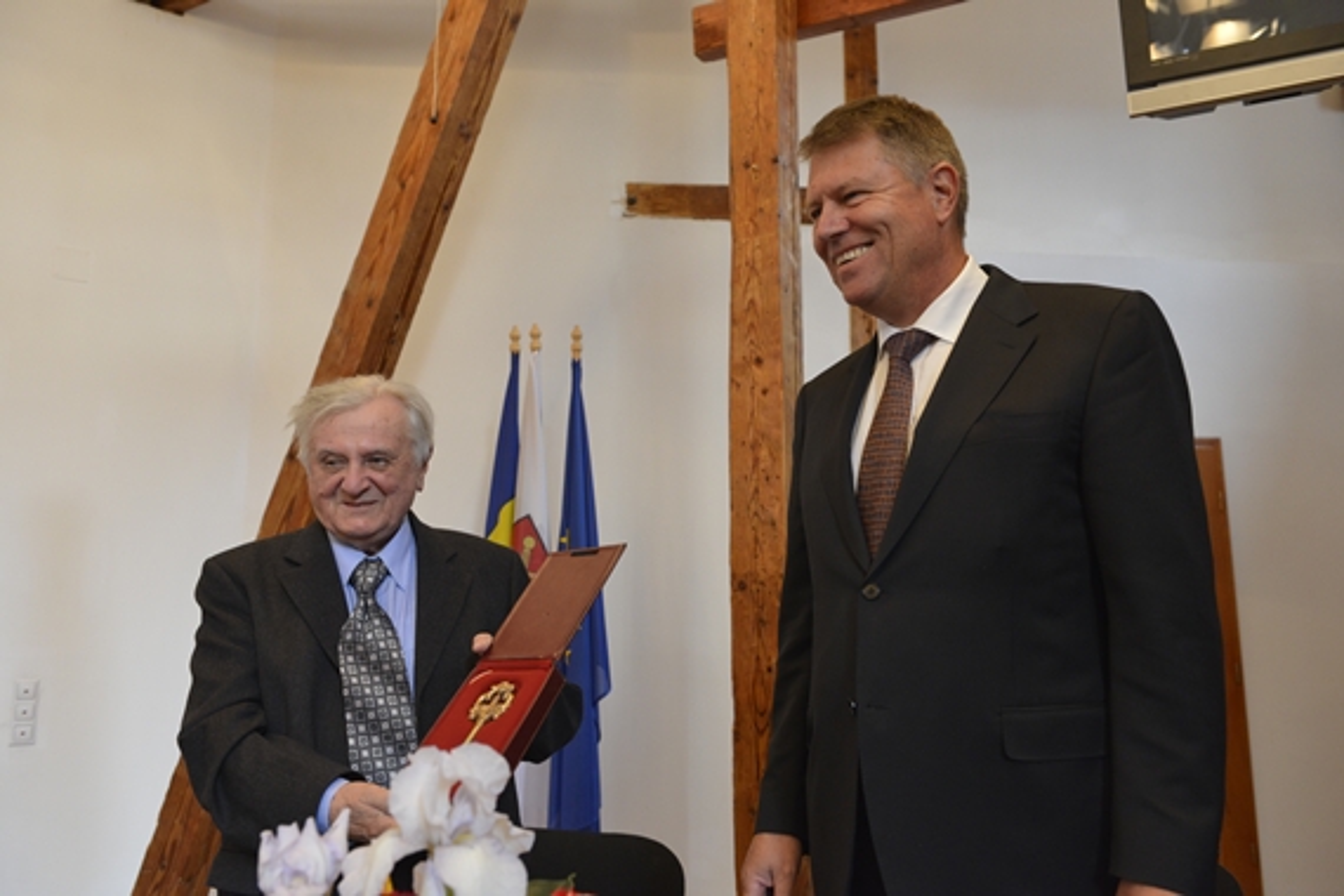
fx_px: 1083
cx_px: 672
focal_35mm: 29
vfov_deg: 45.0
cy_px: 448
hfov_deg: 63.7
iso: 2500
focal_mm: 29
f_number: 4.5
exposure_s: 1/80
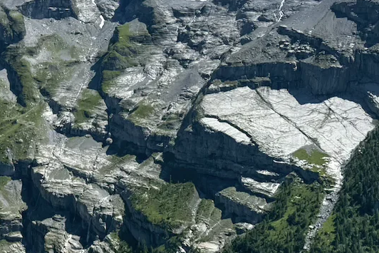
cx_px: -63
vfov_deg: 20.3
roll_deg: -1.2
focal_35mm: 67
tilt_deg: +2.0
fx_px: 706
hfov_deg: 27.0
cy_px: 102
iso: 80
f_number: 1.78
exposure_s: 1/3584
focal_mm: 6.76
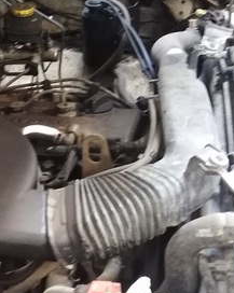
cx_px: -40
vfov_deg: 27.8
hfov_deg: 21.0
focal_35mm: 68
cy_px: 186
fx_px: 590
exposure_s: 1/15
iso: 817
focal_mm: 3.46
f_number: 2.2
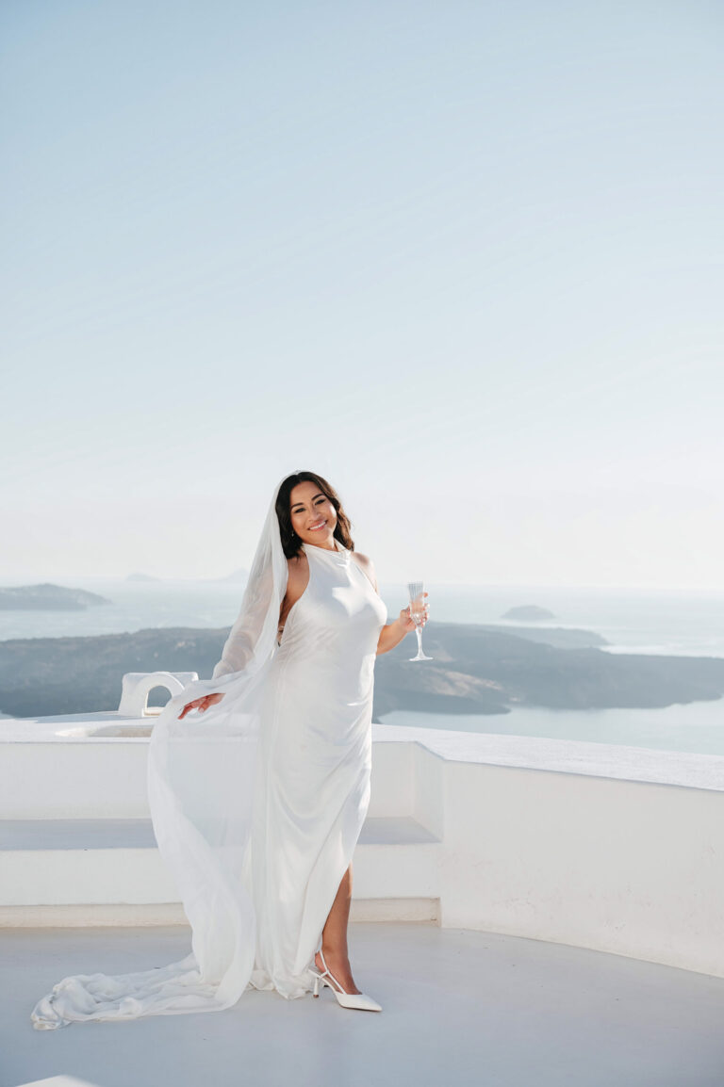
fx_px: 1510
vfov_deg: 39.6
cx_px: 362
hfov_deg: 27.0
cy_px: 544
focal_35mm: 50
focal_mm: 50
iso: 100
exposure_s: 1/2000
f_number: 4
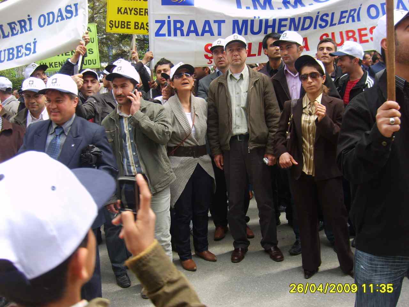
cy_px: 154
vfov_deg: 40.7
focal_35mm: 35
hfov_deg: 52.6
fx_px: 414
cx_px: 204
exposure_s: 1/125
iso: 50
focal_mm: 5.8
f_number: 2.8
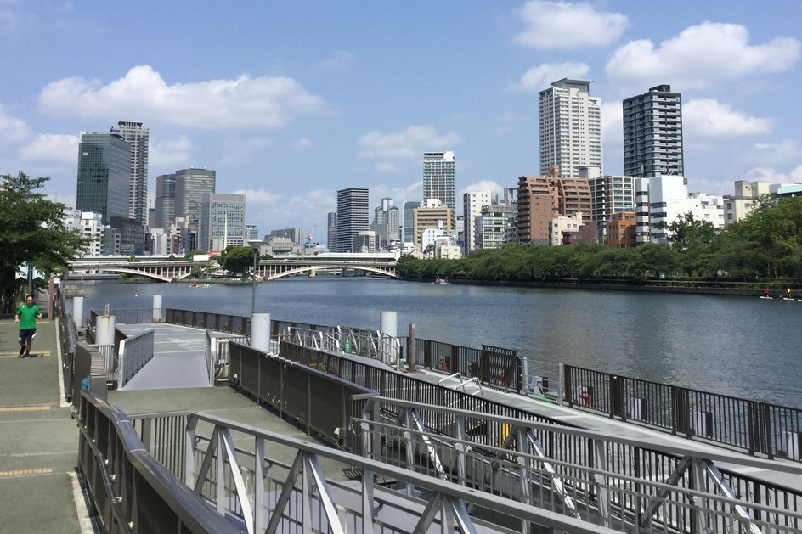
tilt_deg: +5.3
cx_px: 439
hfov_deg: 47.4
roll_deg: +0.0
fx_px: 913
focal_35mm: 41
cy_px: 160
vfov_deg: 32.2
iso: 25
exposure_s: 1/1988
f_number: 2.4
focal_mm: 3.3
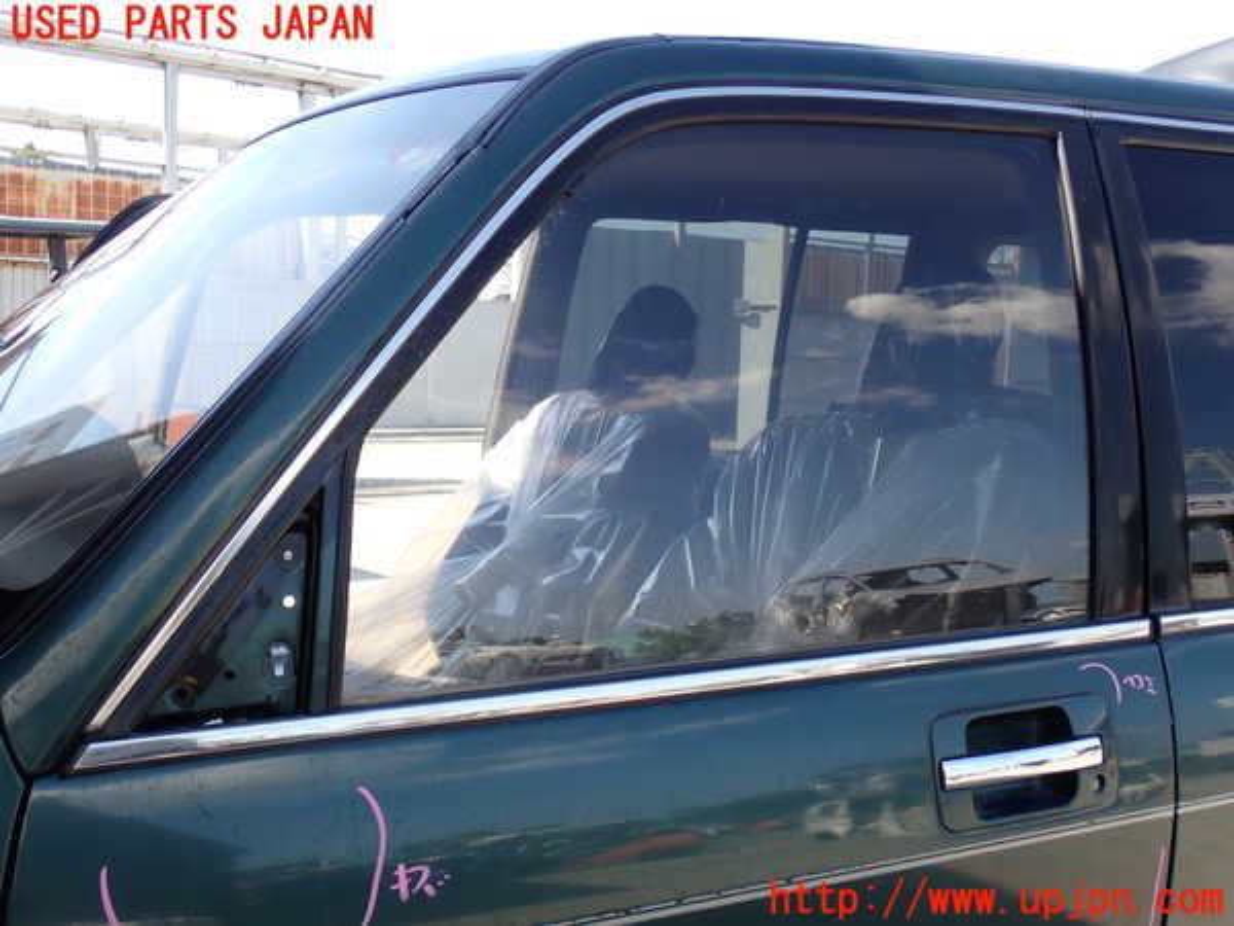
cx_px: 617
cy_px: 463
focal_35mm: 41
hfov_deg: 45.8
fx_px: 1462
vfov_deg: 35.1
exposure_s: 1/200
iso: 100
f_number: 4
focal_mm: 7.31
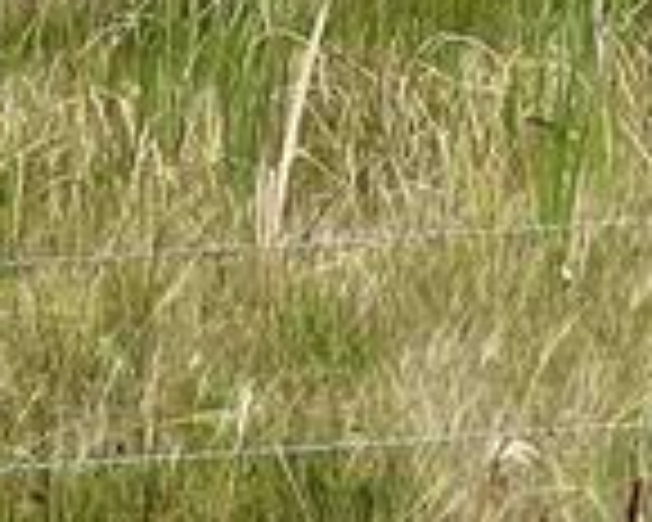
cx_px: 737
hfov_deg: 5.4
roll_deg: +0.5
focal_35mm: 359
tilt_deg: -5.1
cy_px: 117
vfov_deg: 4.3
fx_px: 6928
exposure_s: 1/716
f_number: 2
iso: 25
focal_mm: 6
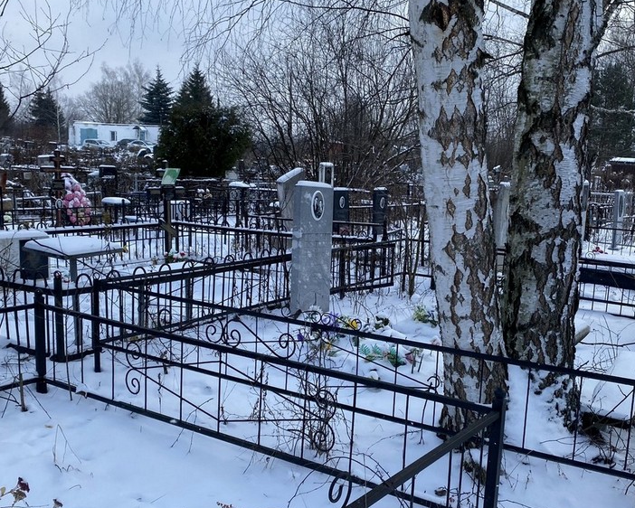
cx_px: 376
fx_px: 696
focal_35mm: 37
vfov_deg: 39.9
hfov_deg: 48.8
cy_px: 310
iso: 32
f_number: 1.8
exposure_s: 1/852
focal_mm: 4.25
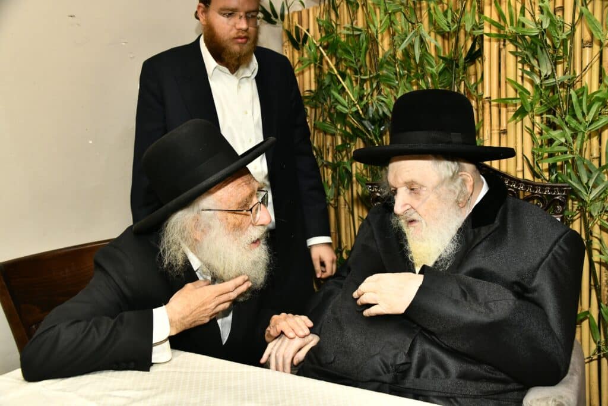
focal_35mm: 38
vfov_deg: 35.1
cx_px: 304
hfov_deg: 50.7
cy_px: 203
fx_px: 642
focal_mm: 38
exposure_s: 1/125
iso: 1000
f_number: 5.6
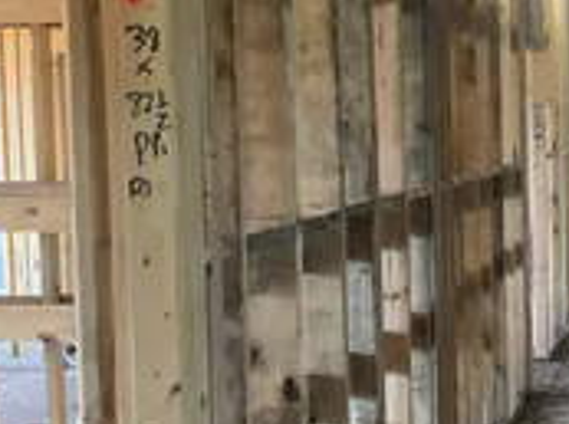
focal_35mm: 84
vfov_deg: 17.5
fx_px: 1378
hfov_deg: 21.9
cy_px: 219
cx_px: 645
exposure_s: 1/60
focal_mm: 3
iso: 160
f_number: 1.8
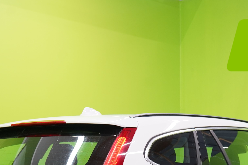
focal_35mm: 130
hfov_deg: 15.8
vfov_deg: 10.4
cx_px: 151
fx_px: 896
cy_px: 202
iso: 400
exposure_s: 1/30
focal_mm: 53
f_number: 5
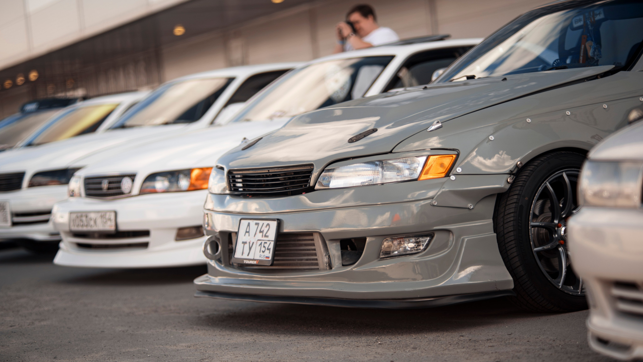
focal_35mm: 89
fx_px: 1518
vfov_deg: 13.6
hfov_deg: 23.9
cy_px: 181
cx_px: 322
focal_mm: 85
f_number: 1.8
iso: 200
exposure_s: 1/125
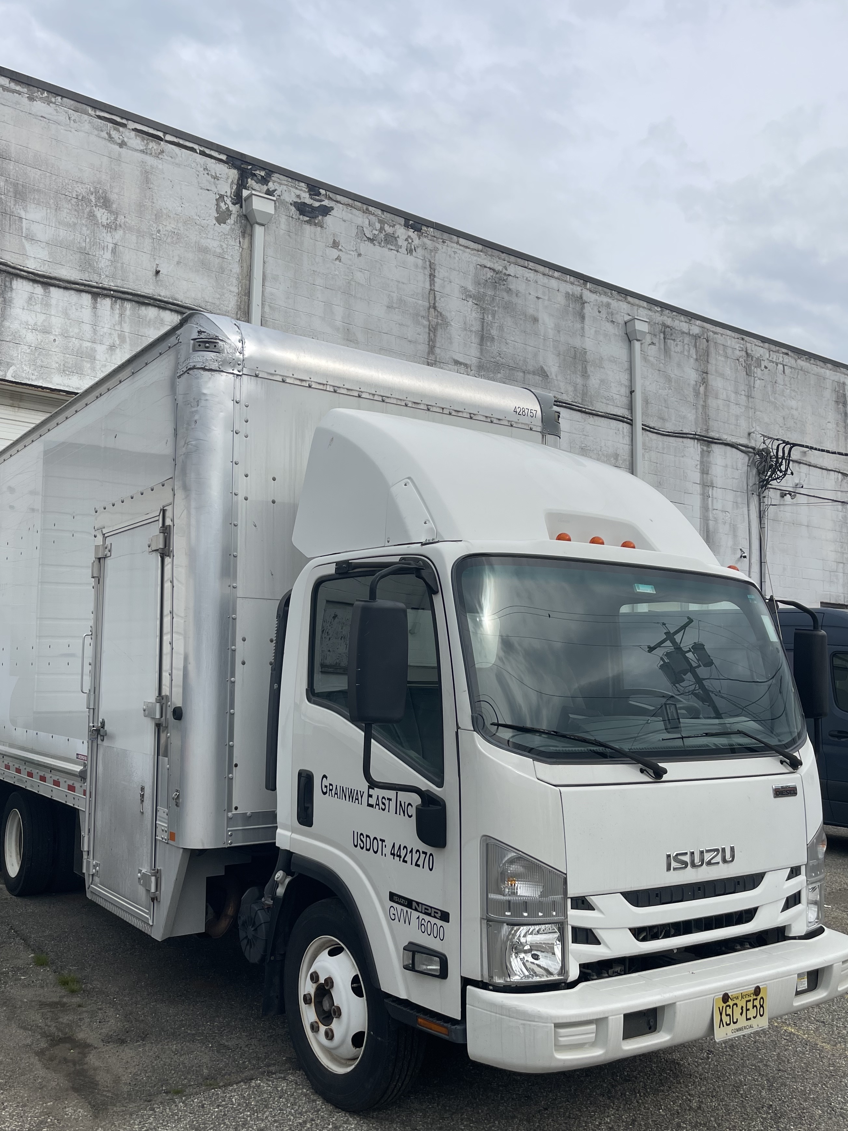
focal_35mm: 29
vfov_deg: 61.6
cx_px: 367
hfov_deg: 48.1
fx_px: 947
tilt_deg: +6.2
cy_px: 599
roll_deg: -0.6
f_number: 1.6
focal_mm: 5.1
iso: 32
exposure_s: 1/3257
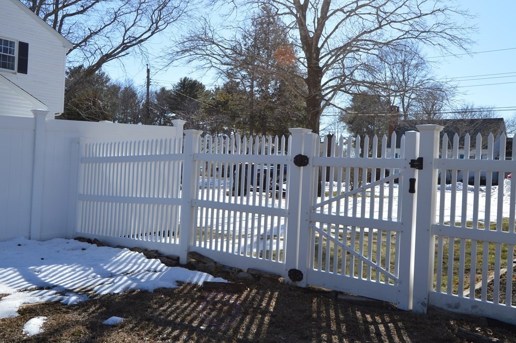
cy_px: 172
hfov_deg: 53.2
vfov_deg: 36.8
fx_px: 516
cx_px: 258
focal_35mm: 36
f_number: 8
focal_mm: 24
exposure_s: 1/320
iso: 100
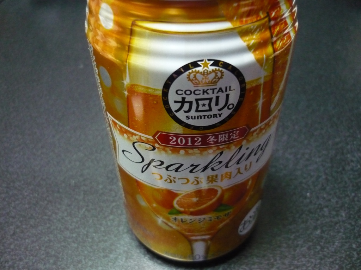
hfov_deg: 55.4
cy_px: 135
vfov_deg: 42.9
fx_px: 344
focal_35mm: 33
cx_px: 180
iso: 800
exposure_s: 1/13
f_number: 2.8
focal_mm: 5.5
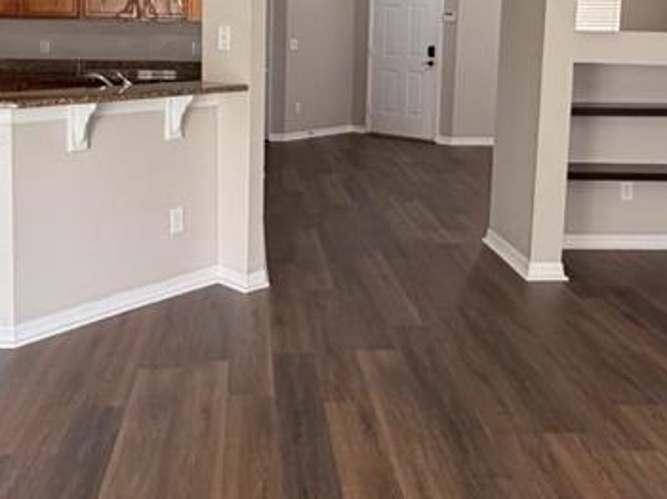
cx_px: 284
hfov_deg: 45.7
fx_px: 789
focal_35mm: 41
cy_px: 118
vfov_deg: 34.3
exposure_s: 1/120
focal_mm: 2.22
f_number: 2.2
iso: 320
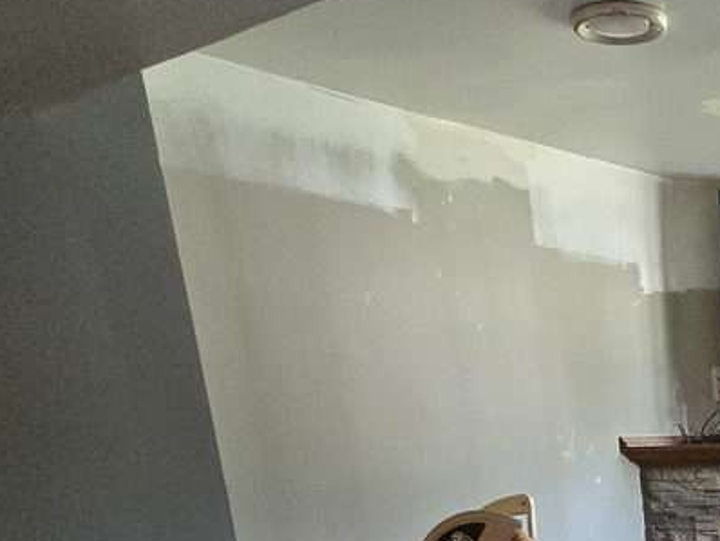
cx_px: 832
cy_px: 805
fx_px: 978
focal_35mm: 47
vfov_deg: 24.3
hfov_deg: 33.8
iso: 1250
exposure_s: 1/60
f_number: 2.2
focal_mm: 2.2
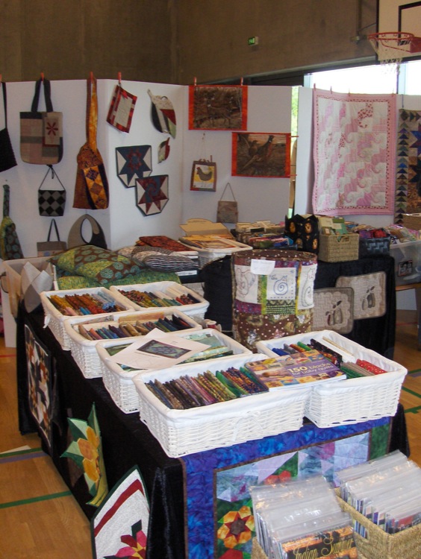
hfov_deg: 35.2
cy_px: 280
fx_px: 664
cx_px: 210
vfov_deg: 45.7
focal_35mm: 41
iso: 100
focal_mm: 6.5
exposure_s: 1/60
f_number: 3.5
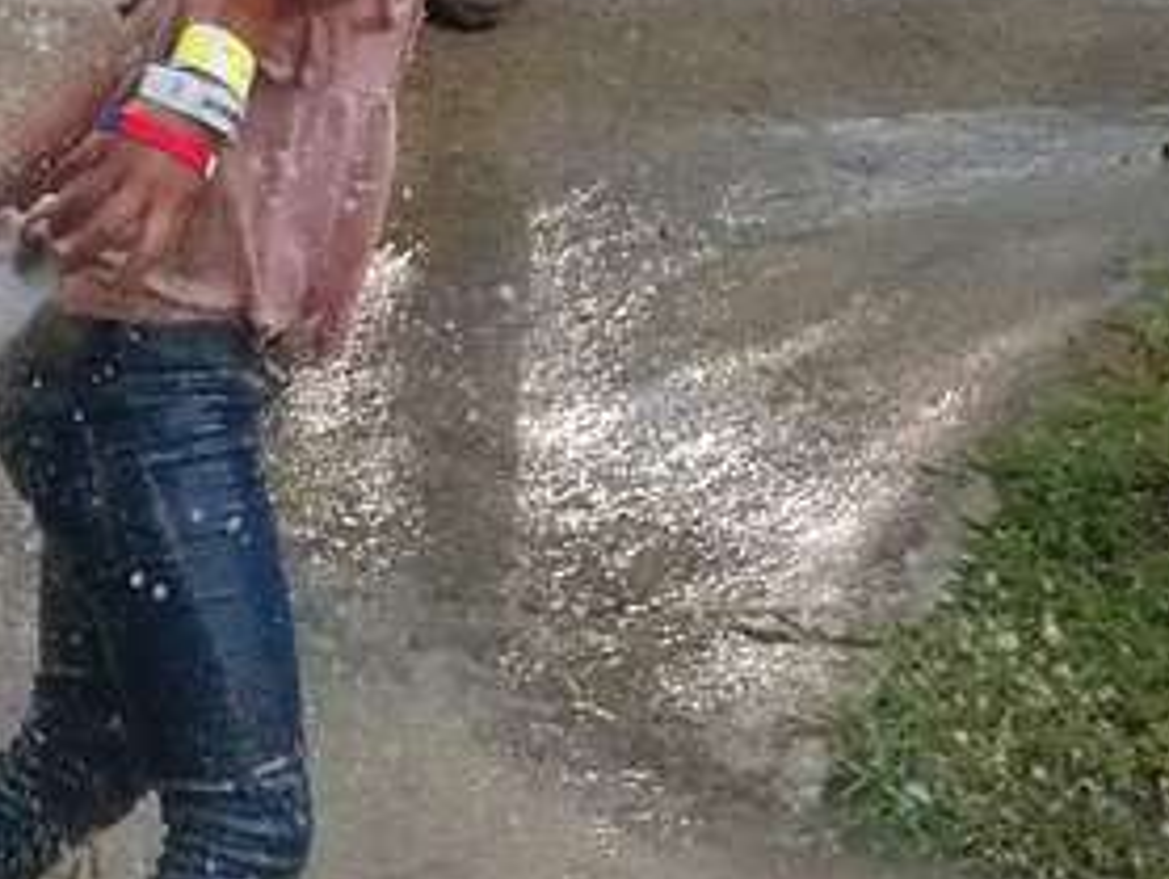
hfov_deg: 14.2
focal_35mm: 138
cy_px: -42
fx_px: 4664
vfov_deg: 10.7
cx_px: 193
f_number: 2.8
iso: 2000
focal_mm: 6.7
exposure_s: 1/640
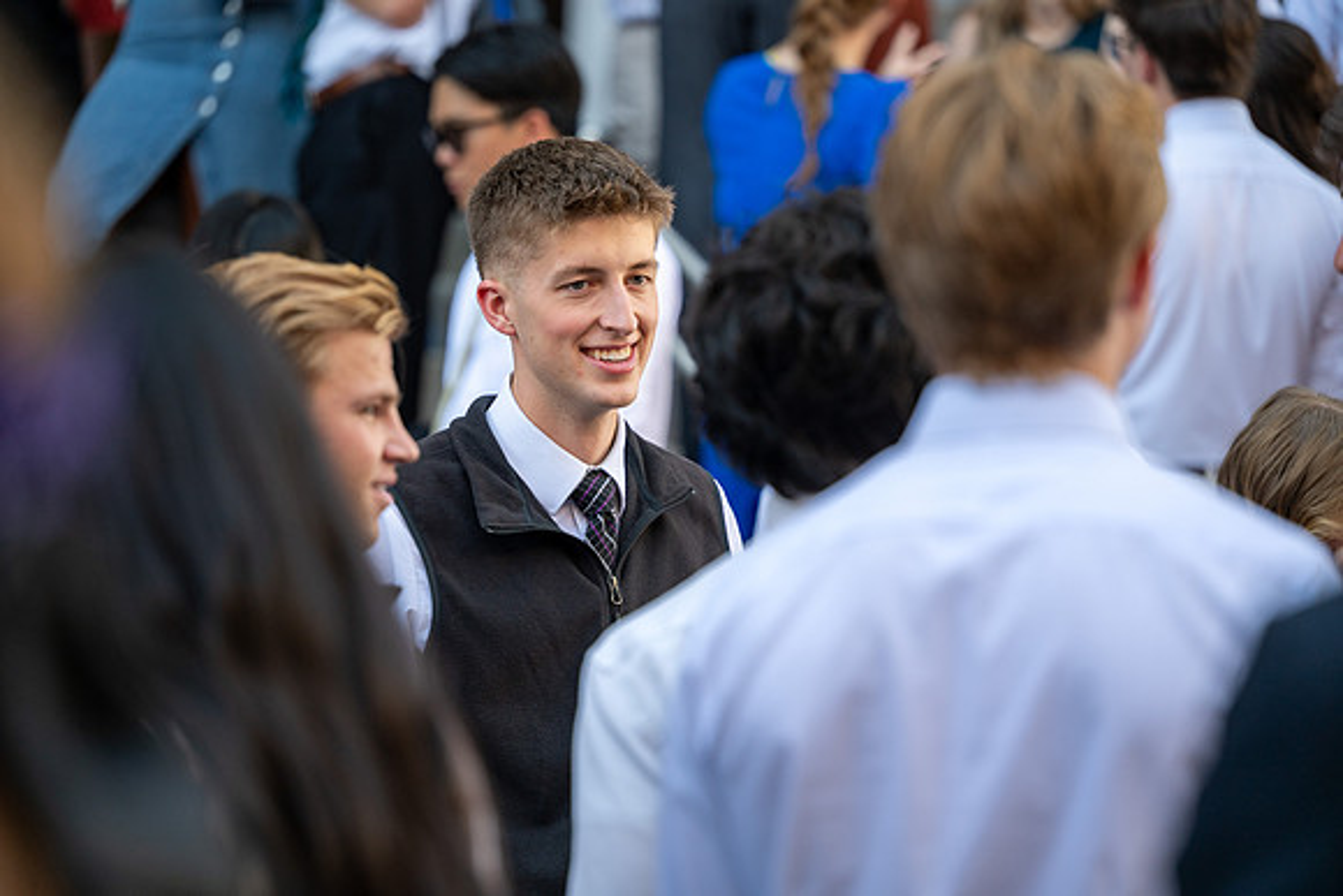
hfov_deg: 14.2
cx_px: 672
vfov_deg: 9.5
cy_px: 448
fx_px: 5410
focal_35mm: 145
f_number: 2.8
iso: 400
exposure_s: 1/400
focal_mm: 145
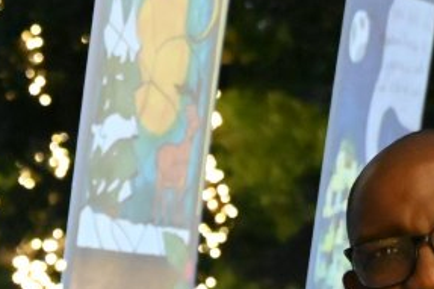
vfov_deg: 5.7
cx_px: -334
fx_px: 2843
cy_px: 589
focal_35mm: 236
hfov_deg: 8.4
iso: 14400
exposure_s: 1/60
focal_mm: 47
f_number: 5.3
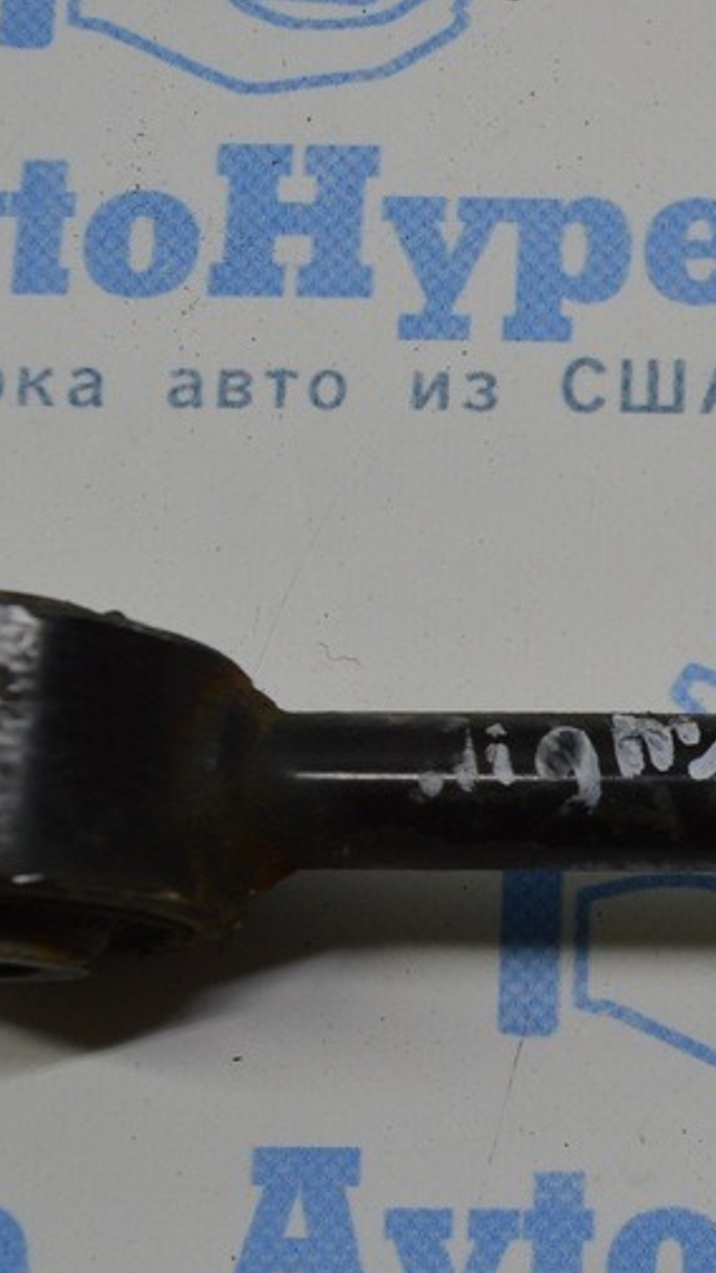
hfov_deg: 16.6
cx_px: 824
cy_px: 788
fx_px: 2363
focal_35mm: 70
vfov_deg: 30.0
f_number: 5
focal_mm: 22
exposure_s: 1/100
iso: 400
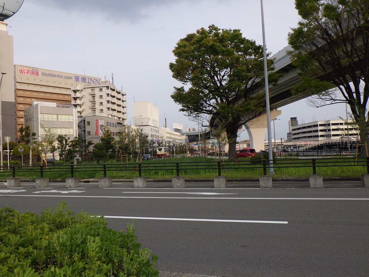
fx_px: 298
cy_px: 138
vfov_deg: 49.7
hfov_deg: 63.4
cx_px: 184
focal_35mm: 28
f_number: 4.2
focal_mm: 5
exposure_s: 1/320
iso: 125
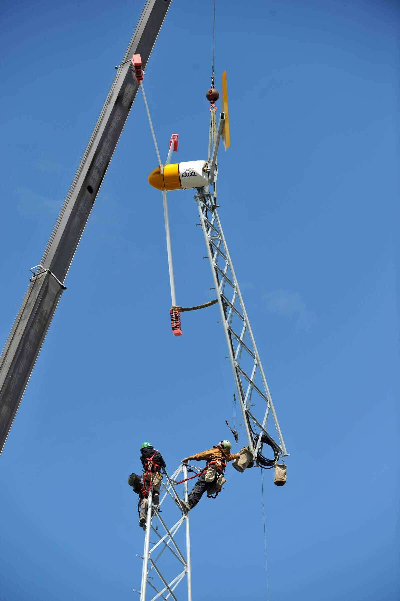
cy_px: 300
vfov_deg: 15.2
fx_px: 2252
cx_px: 200
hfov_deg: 10.1
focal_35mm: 135
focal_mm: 135
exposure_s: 1/1250
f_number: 5.6
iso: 200
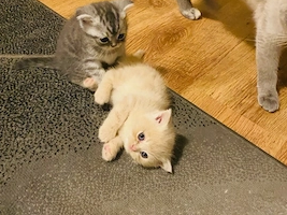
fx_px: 323
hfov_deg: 47.9
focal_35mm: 39
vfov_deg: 36.7
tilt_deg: -45.4
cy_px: 121
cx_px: 152
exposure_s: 1/25
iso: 800
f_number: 1.8
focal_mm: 4.25
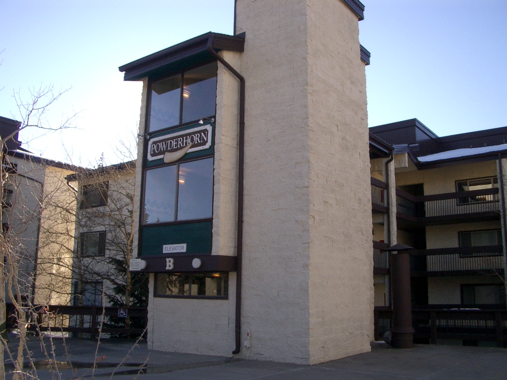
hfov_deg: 52.6
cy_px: 190
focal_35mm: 35
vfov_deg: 40.7
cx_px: 254
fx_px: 513
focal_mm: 5.8
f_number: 4.3
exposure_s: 1/400
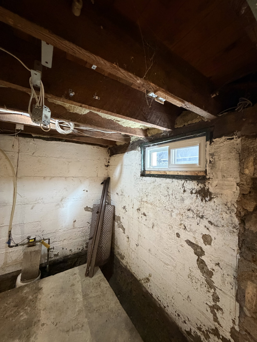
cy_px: 171
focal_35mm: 14
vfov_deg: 102.1
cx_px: 128
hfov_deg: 85.7
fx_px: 139
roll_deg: -1.9
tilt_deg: +1.2
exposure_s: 1/40
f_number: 2.2
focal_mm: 2.22
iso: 1000
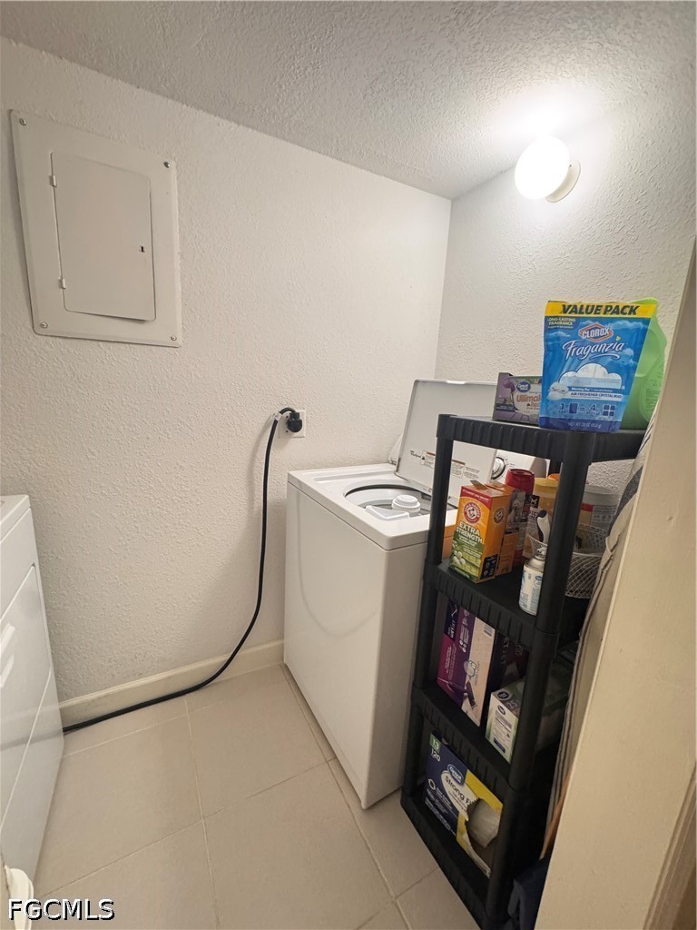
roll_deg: -3.1
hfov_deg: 85.7
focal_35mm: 14
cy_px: 465
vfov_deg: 102.1
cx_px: 348
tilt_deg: -13.3
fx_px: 376
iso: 1000
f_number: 2.2
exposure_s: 1/60
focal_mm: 2.22
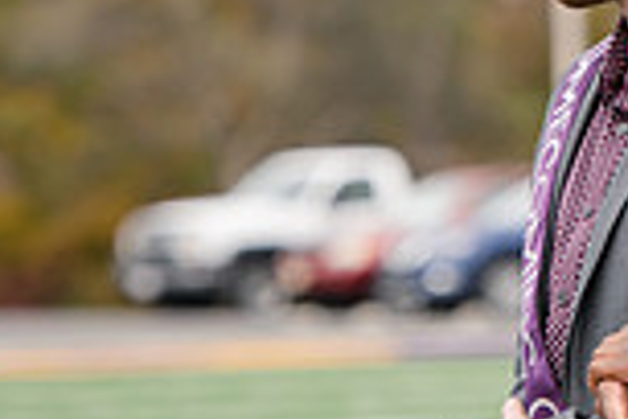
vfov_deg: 2.5
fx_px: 9594
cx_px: 772
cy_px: -6
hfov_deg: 3.7
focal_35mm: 550
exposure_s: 1/800
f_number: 5
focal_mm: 145
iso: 320
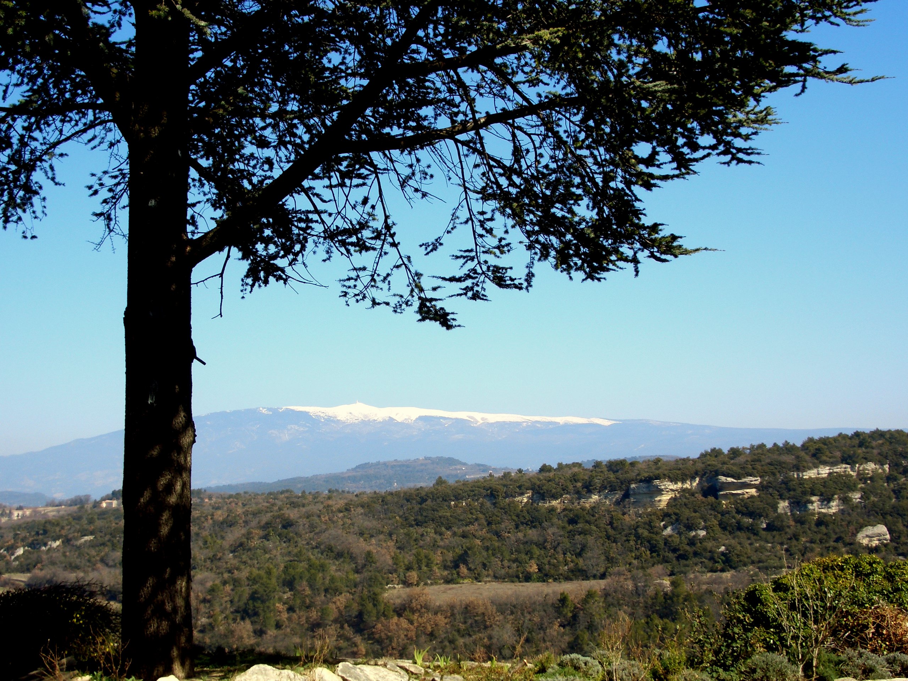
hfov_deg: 38.9
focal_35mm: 49
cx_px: 454
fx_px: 1285
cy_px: 340
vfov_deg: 29.7
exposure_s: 1/250
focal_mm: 8.2
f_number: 5
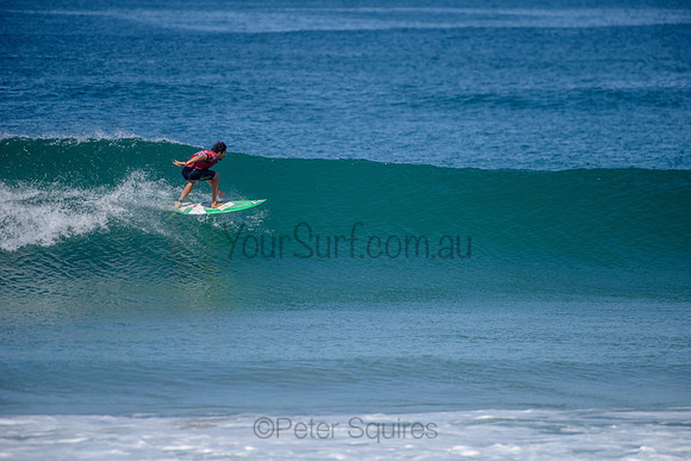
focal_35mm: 500
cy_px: 230
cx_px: 346
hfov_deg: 4.1
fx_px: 9599
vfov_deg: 2.8
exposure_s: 1/2000
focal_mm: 500
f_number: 5.6
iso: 160
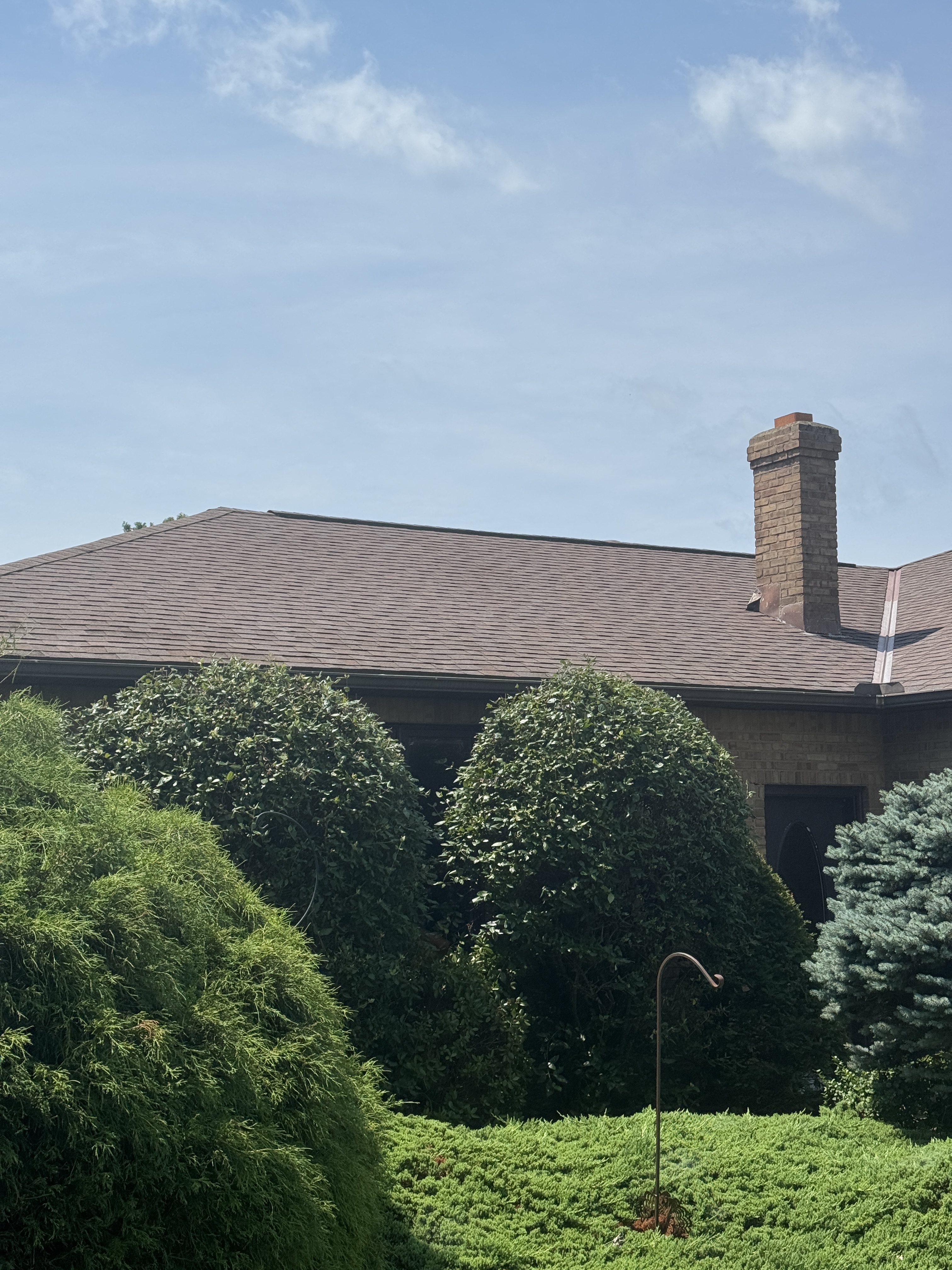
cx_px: 476
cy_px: 635
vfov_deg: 39.7
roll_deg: +0.9
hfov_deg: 30.3
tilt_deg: +6.8
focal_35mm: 48
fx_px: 1760
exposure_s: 1/7092
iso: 64
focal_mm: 6.76
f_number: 1.78
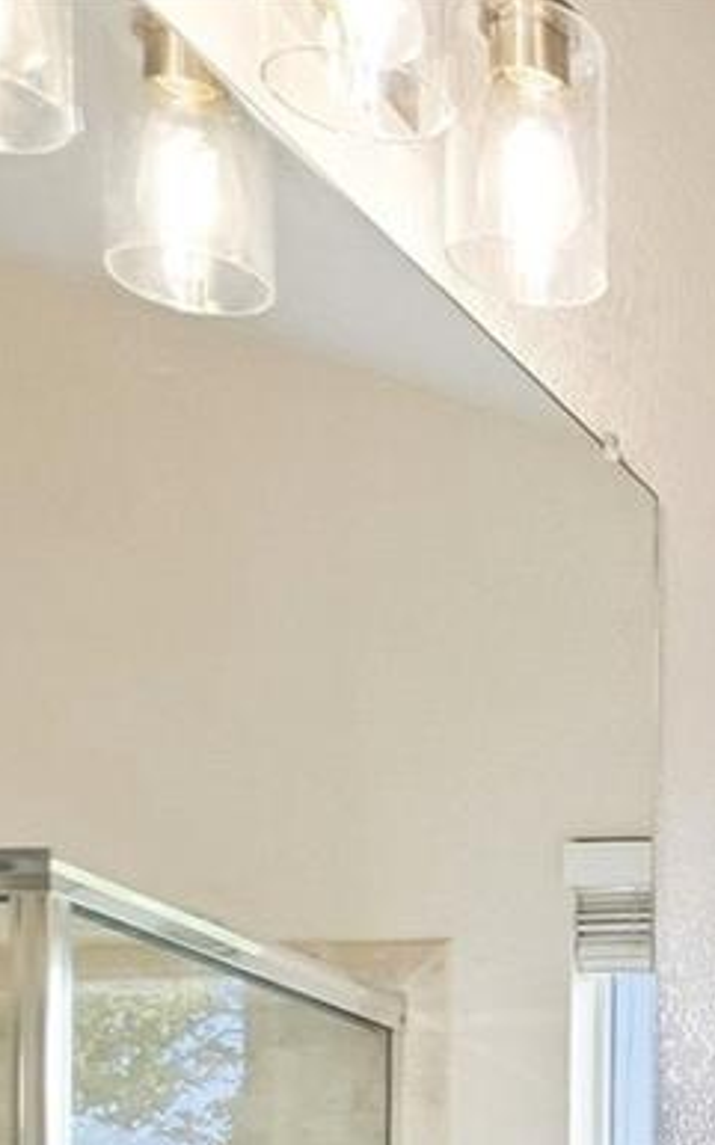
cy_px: 1569
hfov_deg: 13.1
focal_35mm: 76
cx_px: 1703
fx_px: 2371
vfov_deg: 23.4
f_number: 8
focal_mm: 12
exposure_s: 1/30
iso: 200
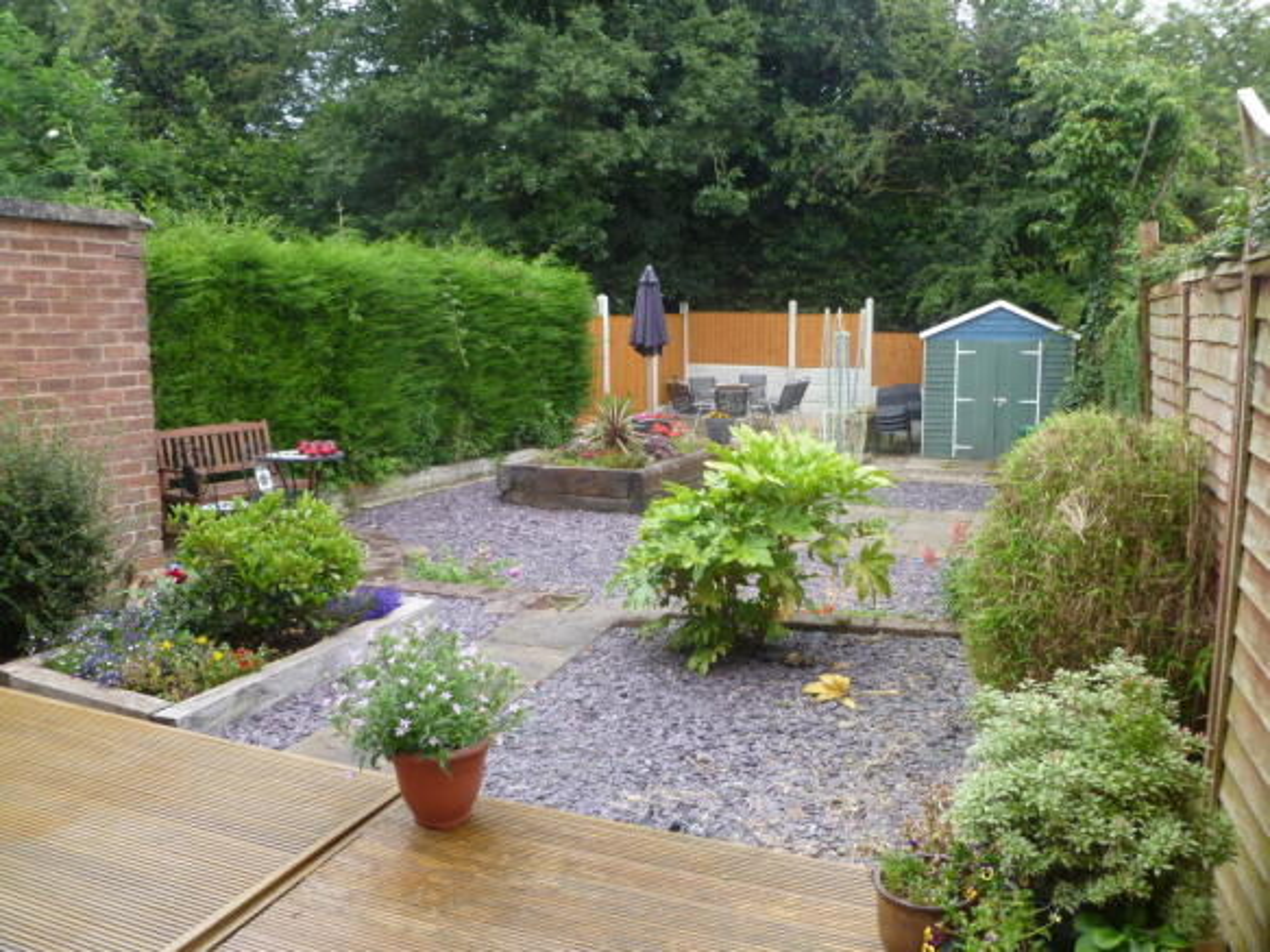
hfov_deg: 63.5
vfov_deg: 49.7
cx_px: 635
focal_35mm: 28
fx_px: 1027
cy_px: 476
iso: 80
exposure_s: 1/50
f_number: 3.3
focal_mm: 5
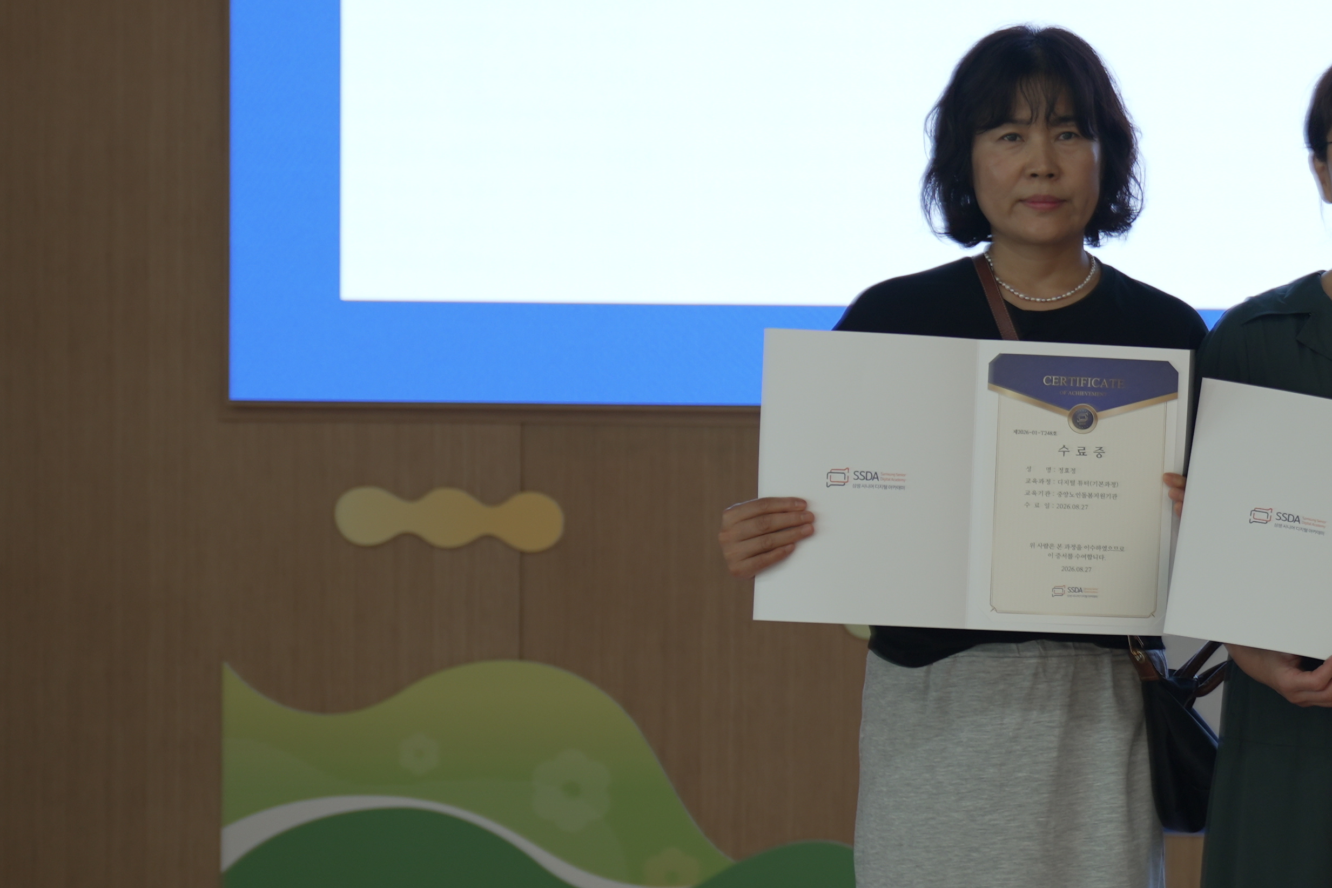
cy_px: 520
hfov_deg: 17.9
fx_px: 3996
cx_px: 1664
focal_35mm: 108
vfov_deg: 12.7
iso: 125
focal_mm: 38
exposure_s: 1/40
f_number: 2.8
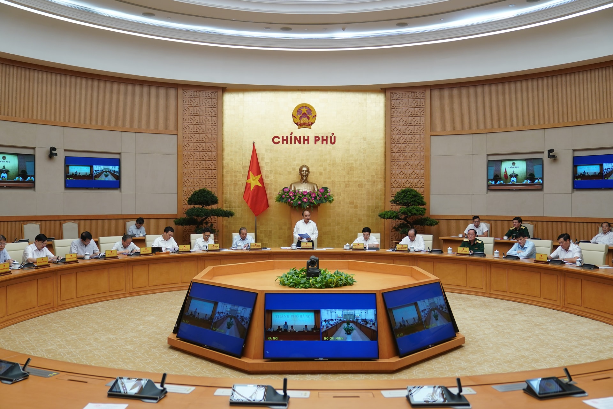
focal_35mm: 32
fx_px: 545
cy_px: 204
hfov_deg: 58.7
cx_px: 306
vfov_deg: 41.1
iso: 500
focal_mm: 32
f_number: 2.8
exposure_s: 1/250
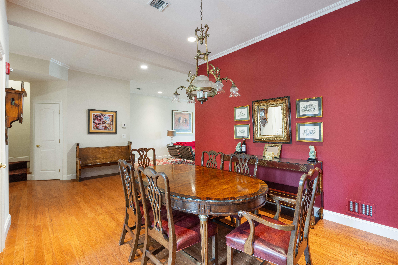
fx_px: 182
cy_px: 132
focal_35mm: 16
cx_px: 199
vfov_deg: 72.1
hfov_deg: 95.0
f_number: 10
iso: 320
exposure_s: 5
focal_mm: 16.5
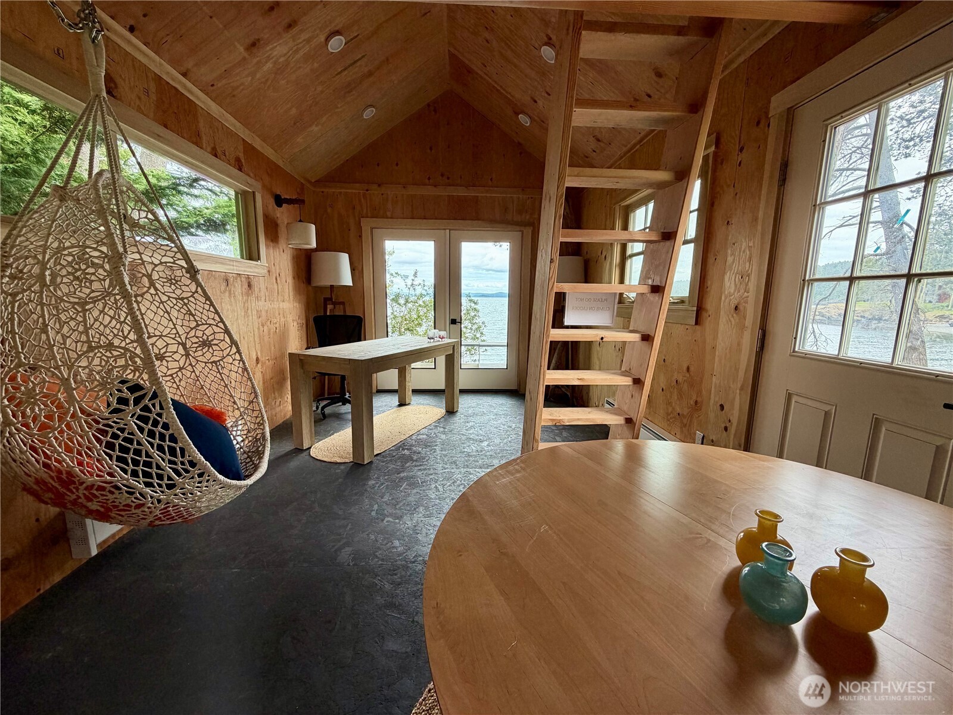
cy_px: 358
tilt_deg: -9.3
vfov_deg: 85.7
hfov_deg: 102.1
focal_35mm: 14
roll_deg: -0.4
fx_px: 385
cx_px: 476
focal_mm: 2.22
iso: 125
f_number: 2.2
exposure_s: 1/121
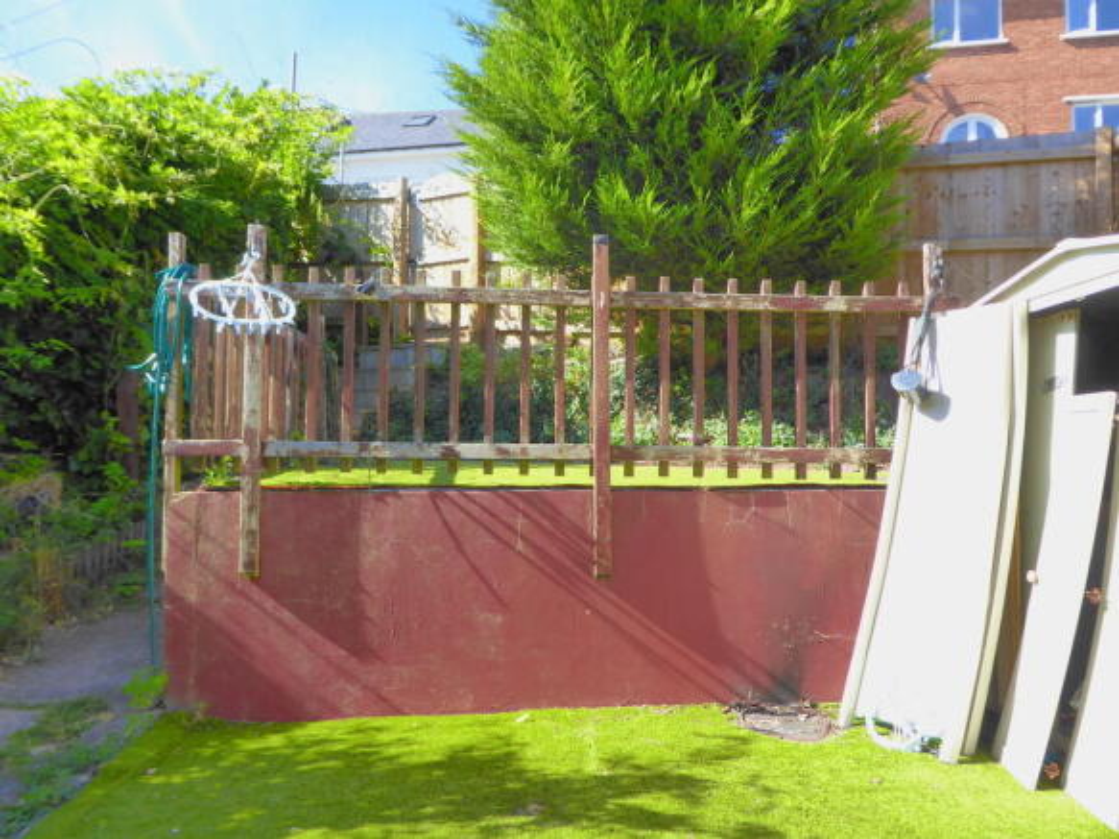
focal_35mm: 29
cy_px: 420
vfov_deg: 48.2
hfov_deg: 61.7
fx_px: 937
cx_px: 560
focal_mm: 5
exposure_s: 1/200
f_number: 3.5
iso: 80
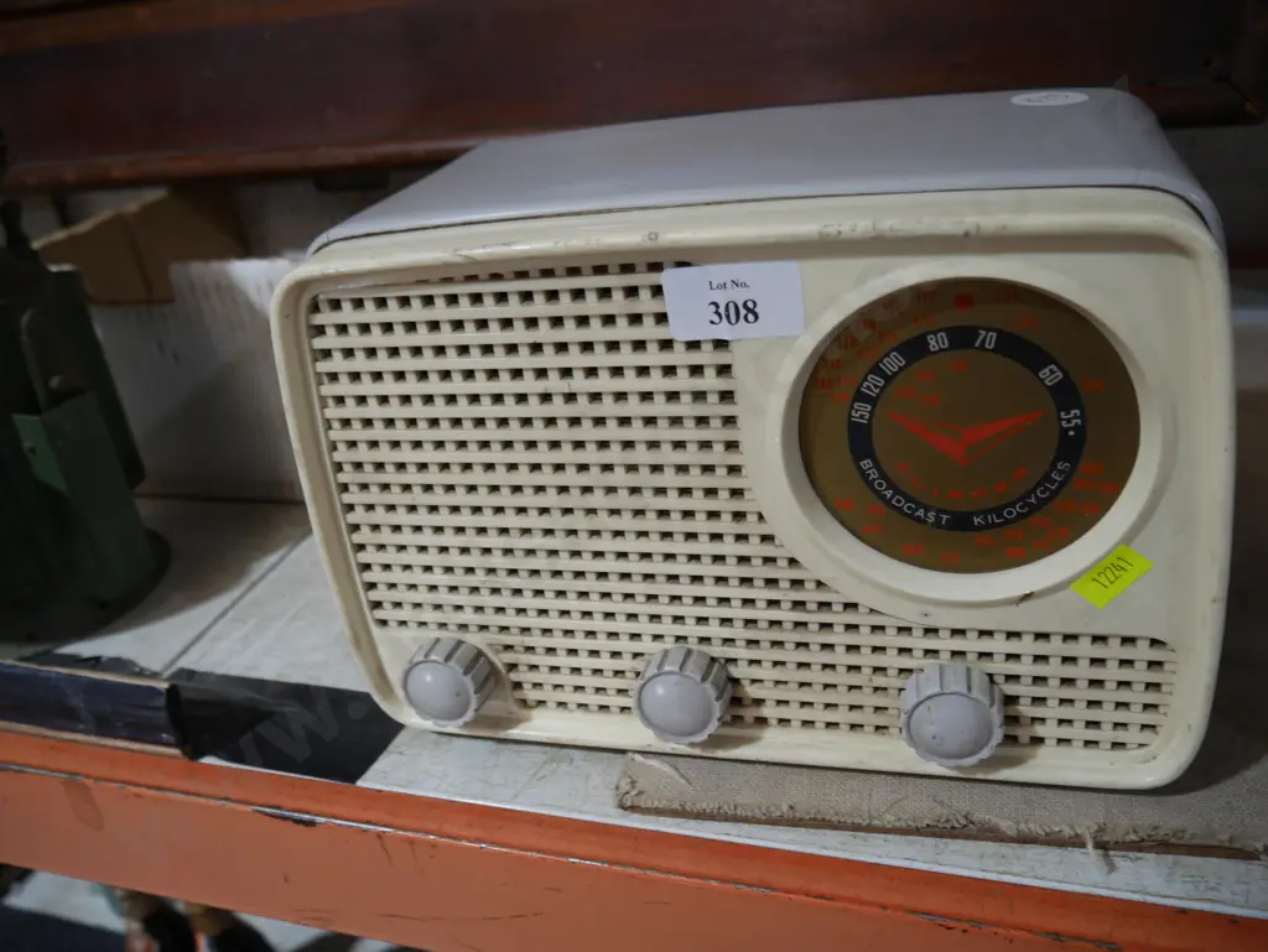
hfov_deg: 63.4
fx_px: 1026
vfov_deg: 49.8
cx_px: 634
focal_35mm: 28
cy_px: 476
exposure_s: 1/60
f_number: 3.5
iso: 250
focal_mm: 14
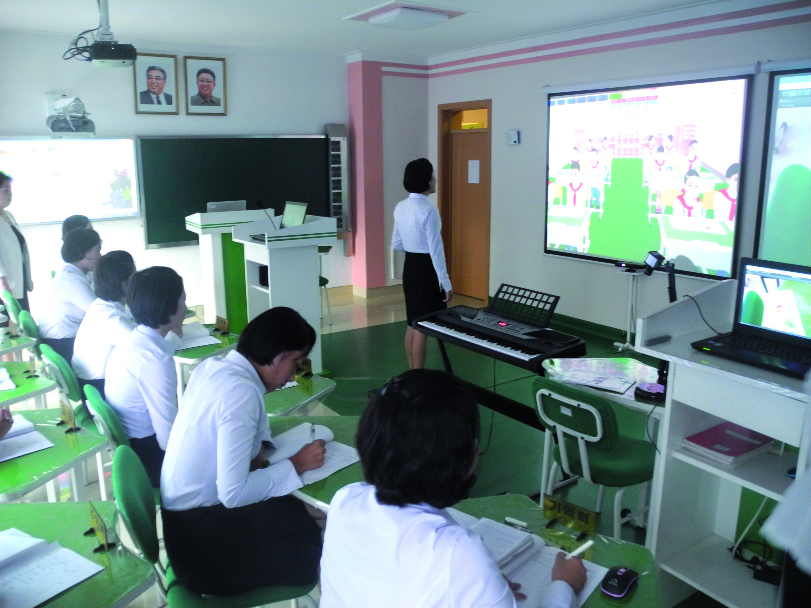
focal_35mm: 28
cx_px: 406
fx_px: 656
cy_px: 304
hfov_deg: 63.4
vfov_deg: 49.7
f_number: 2.8
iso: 400
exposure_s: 1/10
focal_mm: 6
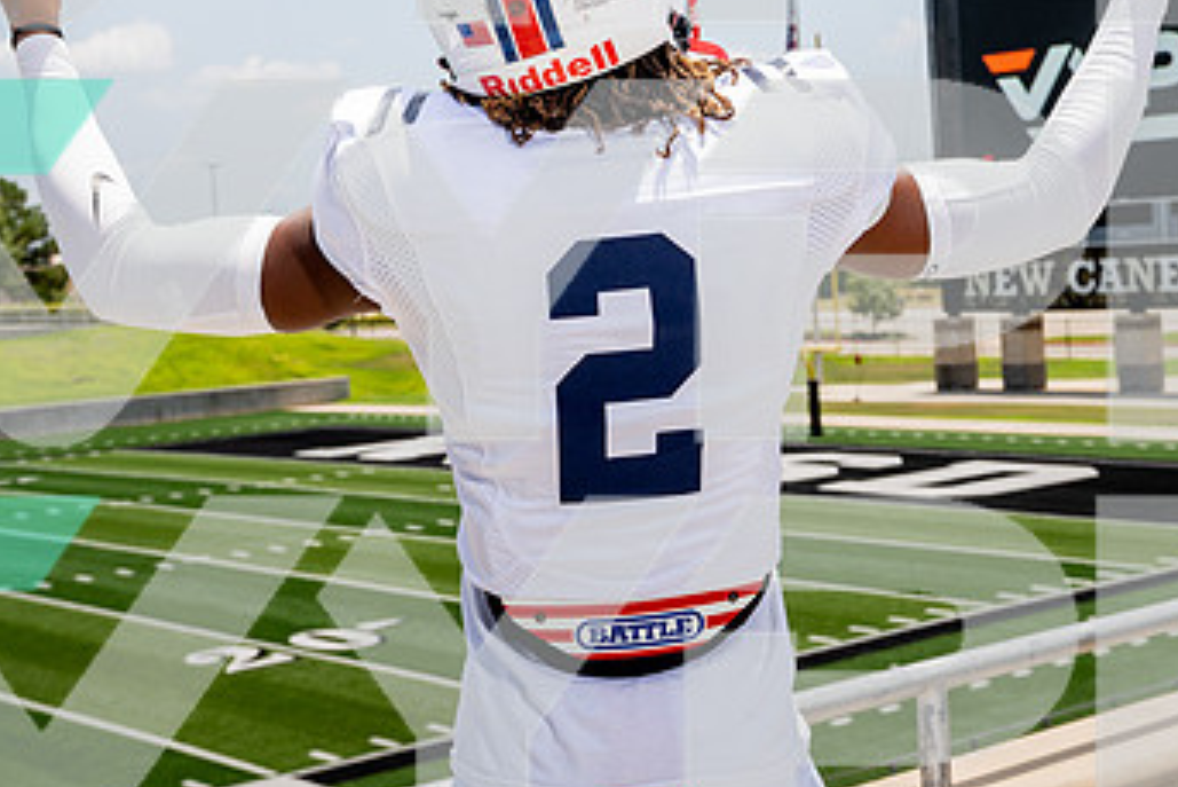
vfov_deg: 20.6
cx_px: 628
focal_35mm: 66
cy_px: 263
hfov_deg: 30.5
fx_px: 2160
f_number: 7.1
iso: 100
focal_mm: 39
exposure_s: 1/250
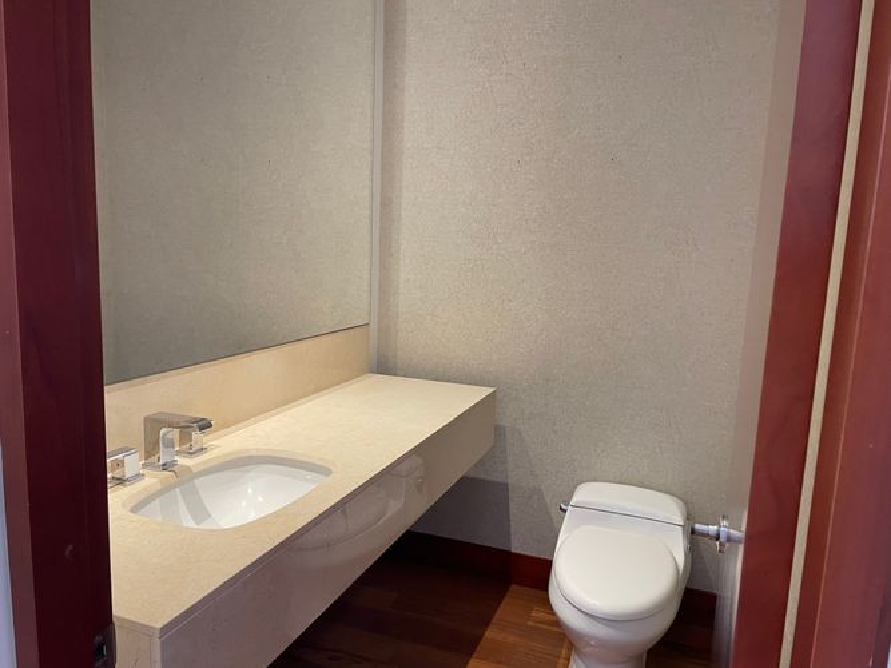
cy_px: 334
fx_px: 669
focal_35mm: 26
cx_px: 446
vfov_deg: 53.0
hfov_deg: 67.3
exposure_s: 1/60
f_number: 1.6
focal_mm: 4.2
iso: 125
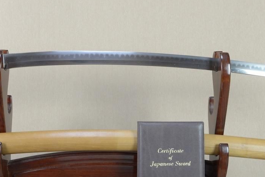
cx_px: 111
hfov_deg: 33.3
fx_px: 441
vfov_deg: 22.6
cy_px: 68
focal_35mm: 60
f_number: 11
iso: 400
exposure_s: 1/2
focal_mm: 20
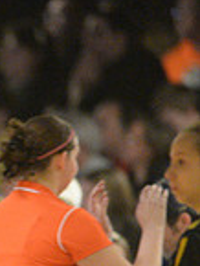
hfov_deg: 1.0
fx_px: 11831
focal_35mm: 1538
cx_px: -328
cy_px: 347
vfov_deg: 1.3
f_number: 2.8
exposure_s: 1/320
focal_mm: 400
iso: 10000
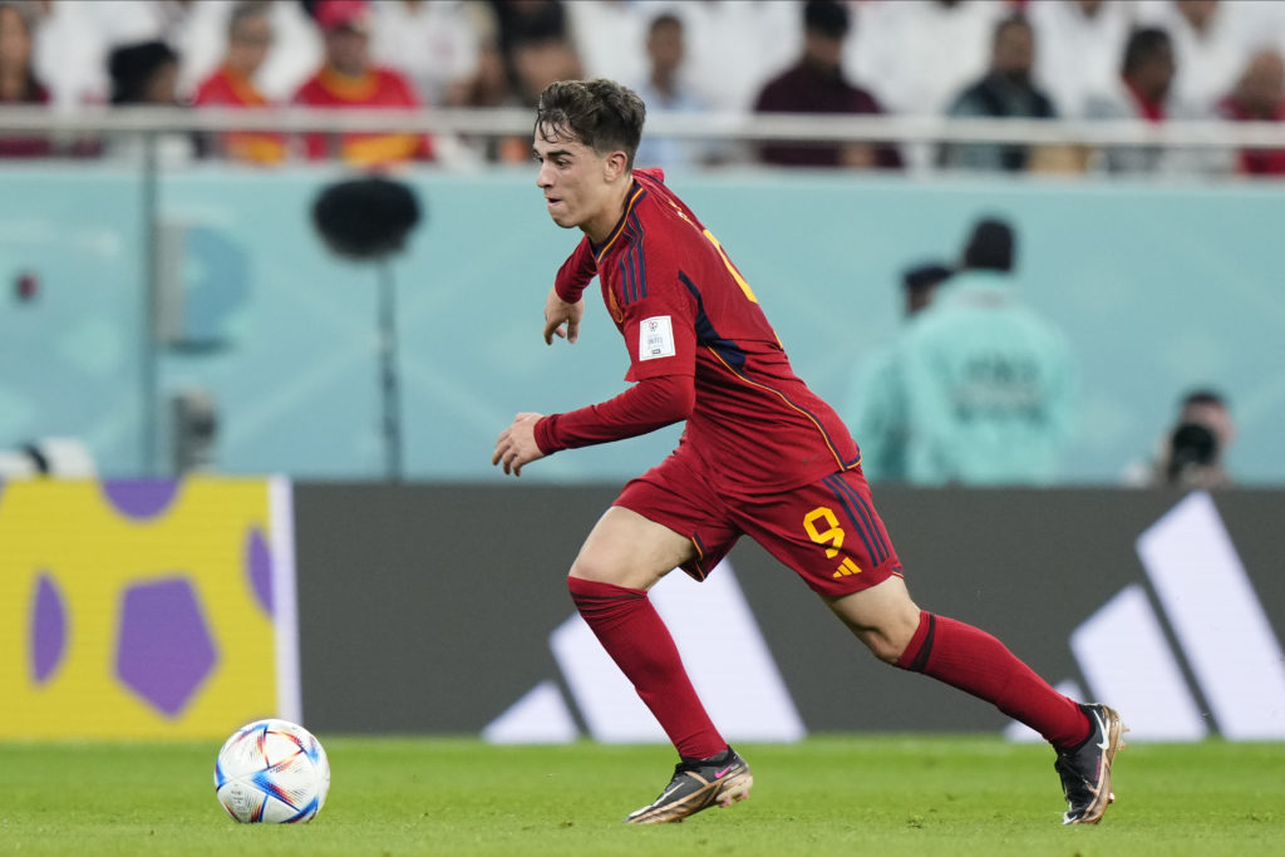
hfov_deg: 3.4
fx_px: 21418
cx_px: 642
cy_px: 428
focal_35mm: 600
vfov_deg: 2.3
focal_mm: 400
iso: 2000
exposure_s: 1/1600
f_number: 3.2
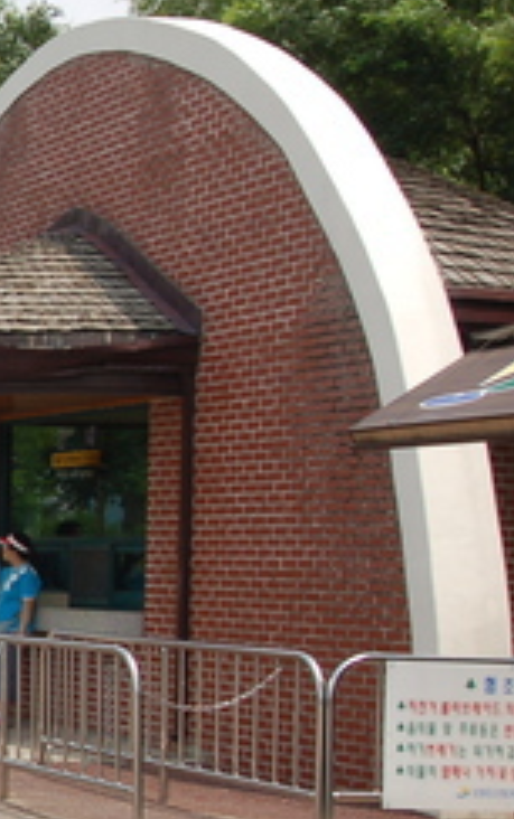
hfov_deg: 11.1
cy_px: 509
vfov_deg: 19.8
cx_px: -593
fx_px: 2348
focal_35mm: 105
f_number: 10
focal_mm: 24
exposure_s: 1/320
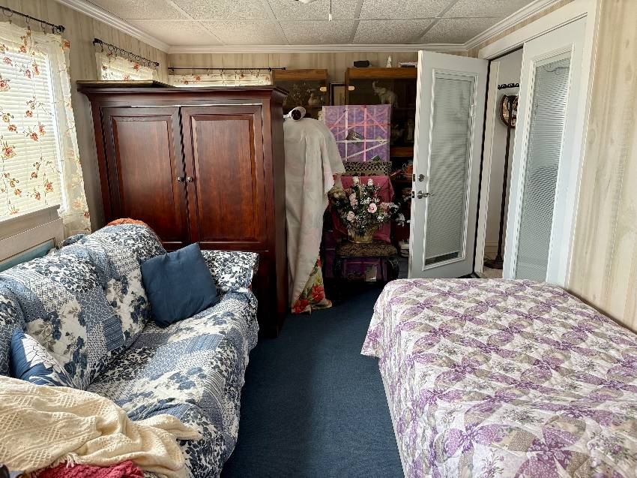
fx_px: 478
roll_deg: +0.4
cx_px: 318
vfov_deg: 53.0
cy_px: 239
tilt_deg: -12.8
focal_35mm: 26
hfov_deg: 67.3
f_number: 1.6
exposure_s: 1/72
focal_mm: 5.96
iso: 125
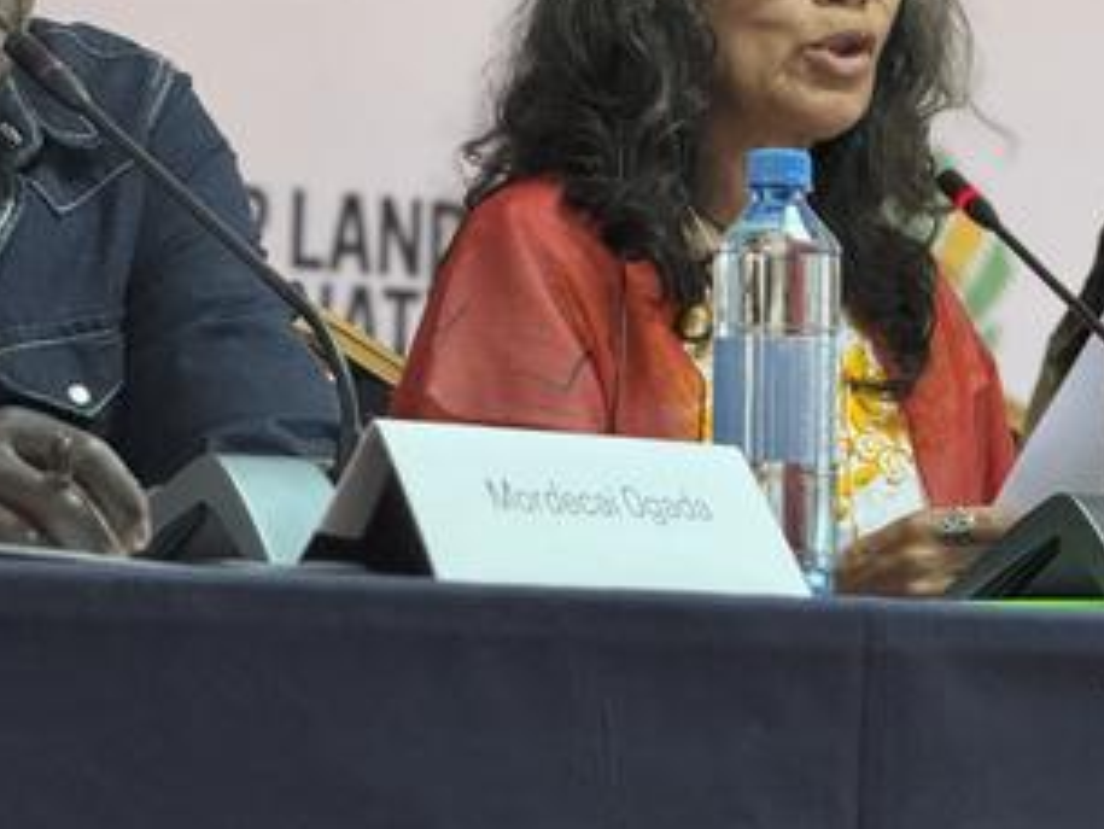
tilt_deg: +5.7
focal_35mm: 236
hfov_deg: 8.4
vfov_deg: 6.3
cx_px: 988
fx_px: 7530
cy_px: 152
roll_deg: -0.4
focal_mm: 15.66
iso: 320
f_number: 2.8
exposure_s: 1/51
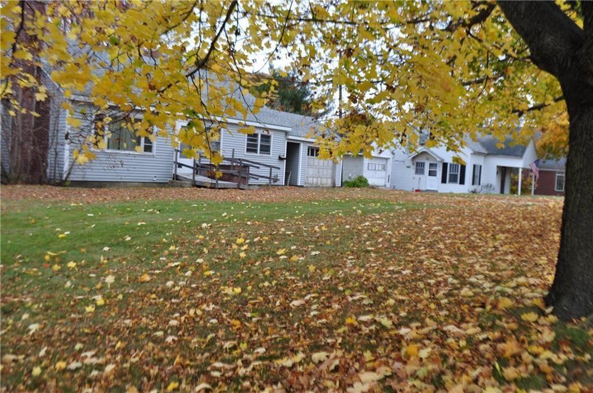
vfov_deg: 39.8
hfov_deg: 57.3
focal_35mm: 33
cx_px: 296
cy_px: 196
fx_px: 543
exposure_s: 1/125
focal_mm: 22
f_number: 5.6
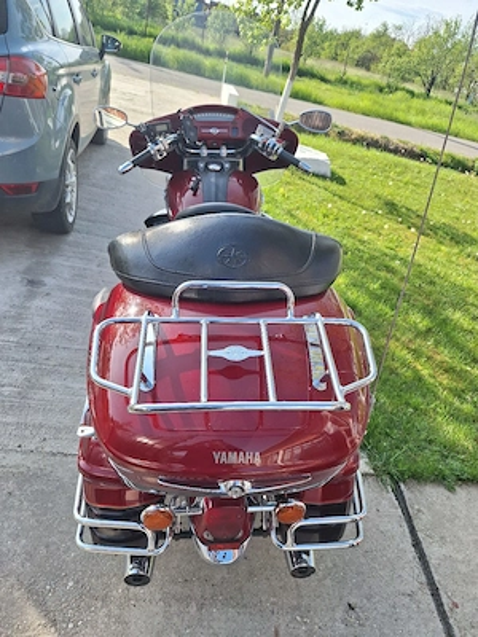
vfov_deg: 73.9
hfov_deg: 58.9
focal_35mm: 23
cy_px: 318
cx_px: 239
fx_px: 423
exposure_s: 1/833
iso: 40
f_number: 1.8
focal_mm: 5.54
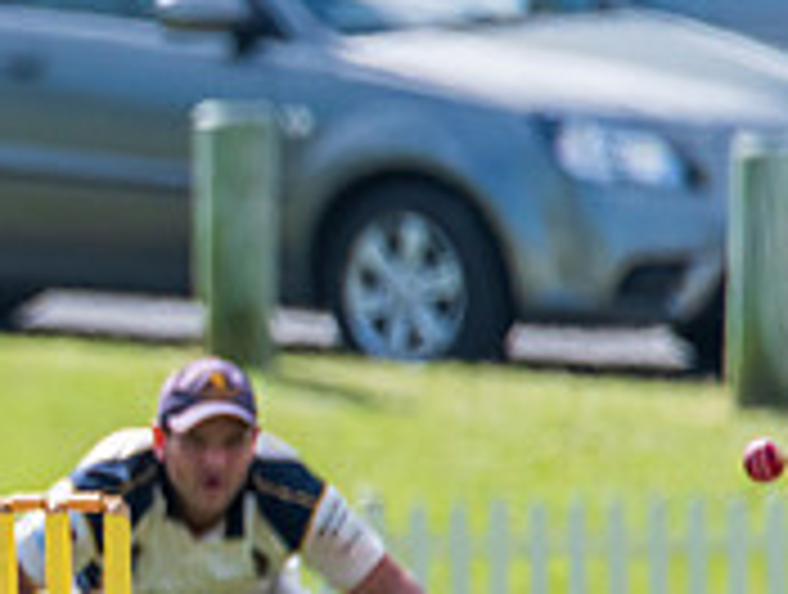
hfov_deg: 0.8
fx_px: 55750
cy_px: 513
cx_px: -768
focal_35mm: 2444
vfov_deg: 0.6
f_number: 6.3
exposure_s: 1/2000
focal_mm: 600
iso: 640
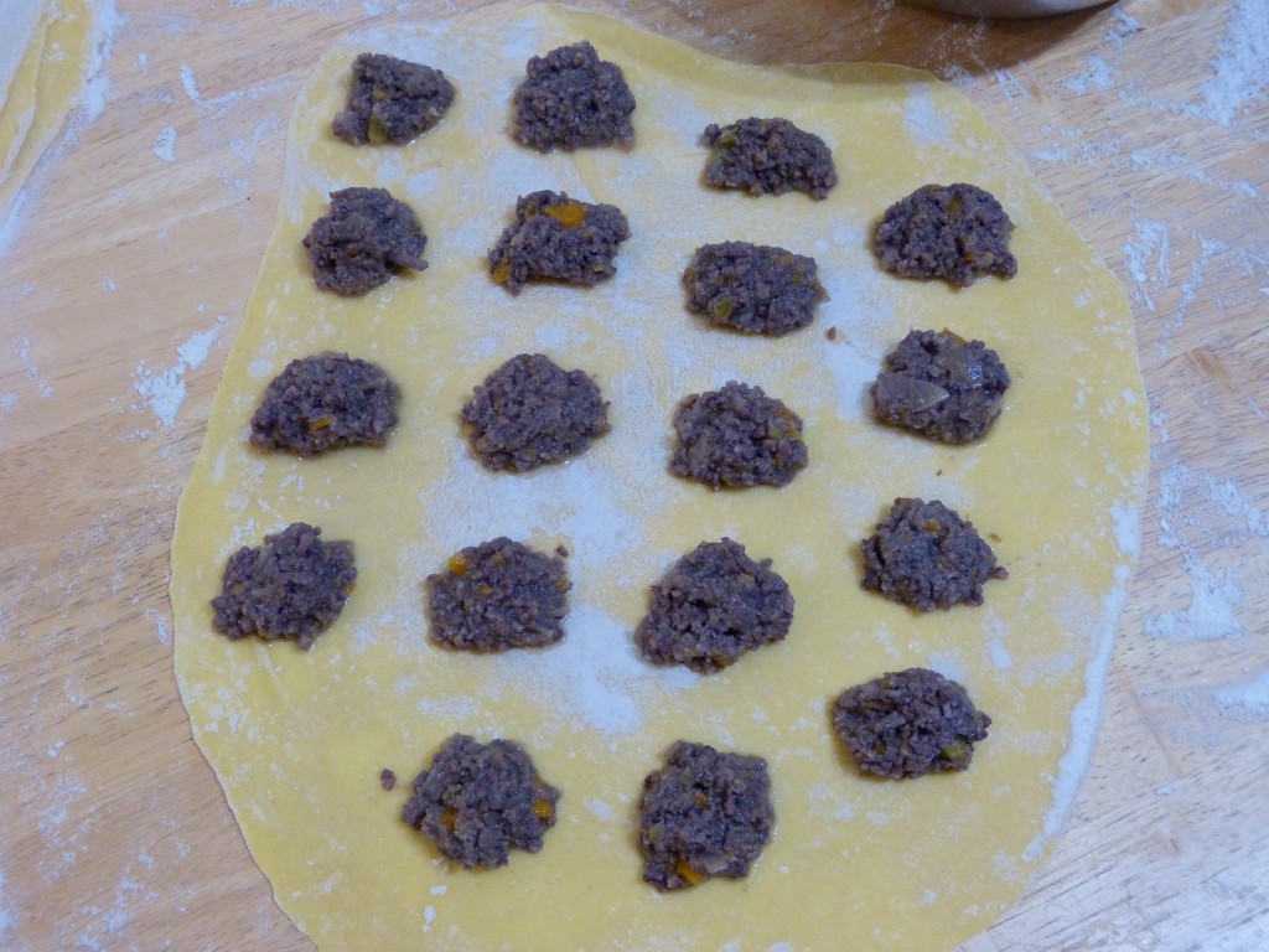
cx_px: 634
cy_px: 476
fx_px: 1503
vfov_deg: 35.1
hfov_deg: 45.8
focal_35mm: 41
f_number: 3.1
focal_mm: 7
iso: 400
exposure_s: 1/60
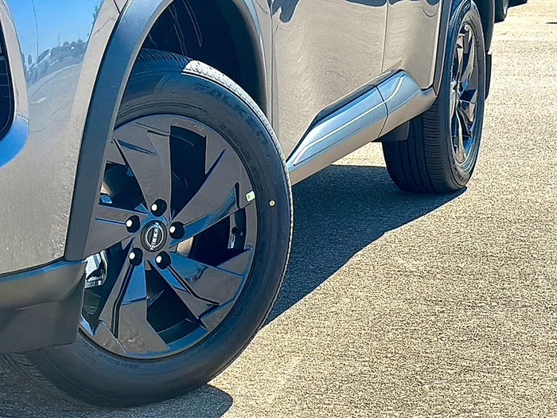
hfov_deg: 23.3
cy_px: 209
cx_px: 278
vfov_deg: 17.6
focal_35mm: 84
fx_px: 1352
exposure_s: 1/4405
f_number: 1.78
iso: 100
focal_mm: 6.86
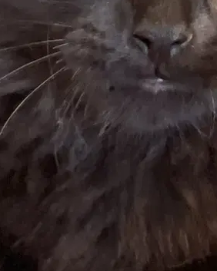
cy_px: -40
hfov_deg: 5.6
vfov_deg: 7.0
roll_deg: -1.2
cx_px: 244
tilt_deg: -13.1
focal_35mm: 276
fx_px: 2218
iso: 320
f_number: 2
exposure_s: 1/40
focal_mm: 6
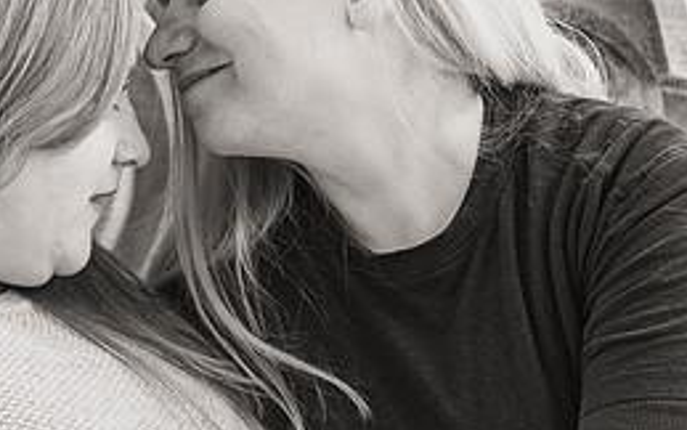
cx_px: 186
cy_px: 105
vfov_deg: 6.7
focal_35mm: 196
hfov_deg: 10.7
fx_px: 3670
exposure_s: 1/320
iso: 400
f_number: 4
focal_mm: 86
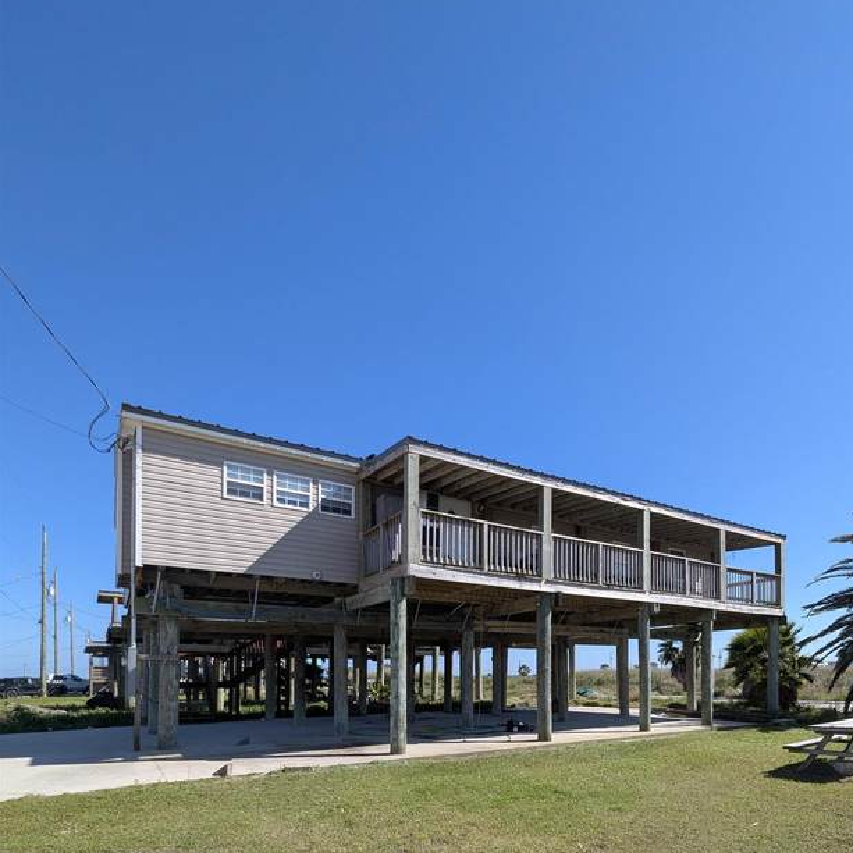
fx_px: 502
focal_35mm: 18
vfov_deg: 74.1
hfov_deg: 80.0
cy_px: 655
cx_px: 501
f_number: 2.2
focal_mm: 1.95
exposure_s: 1/1198
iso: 44
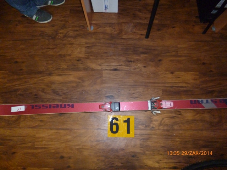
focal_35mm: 24
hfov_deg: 71.6
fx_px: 157
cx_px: 114
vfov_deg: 56.8
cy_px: 85
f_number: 2.5
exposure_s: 1/60
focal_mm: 4.3
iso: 400
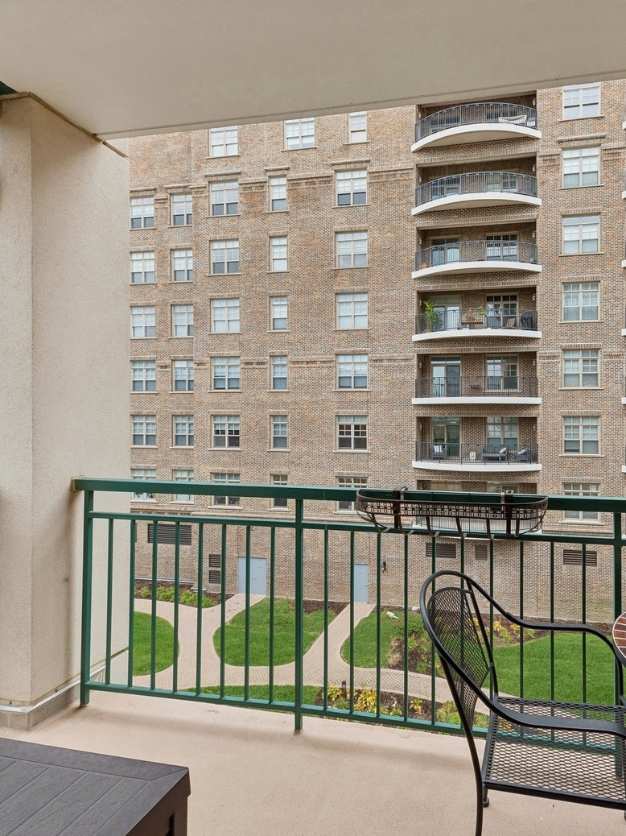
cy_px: 424
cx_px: 443
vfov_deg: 87.8
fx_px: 434
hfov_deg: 68.5
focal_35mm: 18
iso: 200
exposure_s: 1/40
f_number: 9
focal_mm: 12
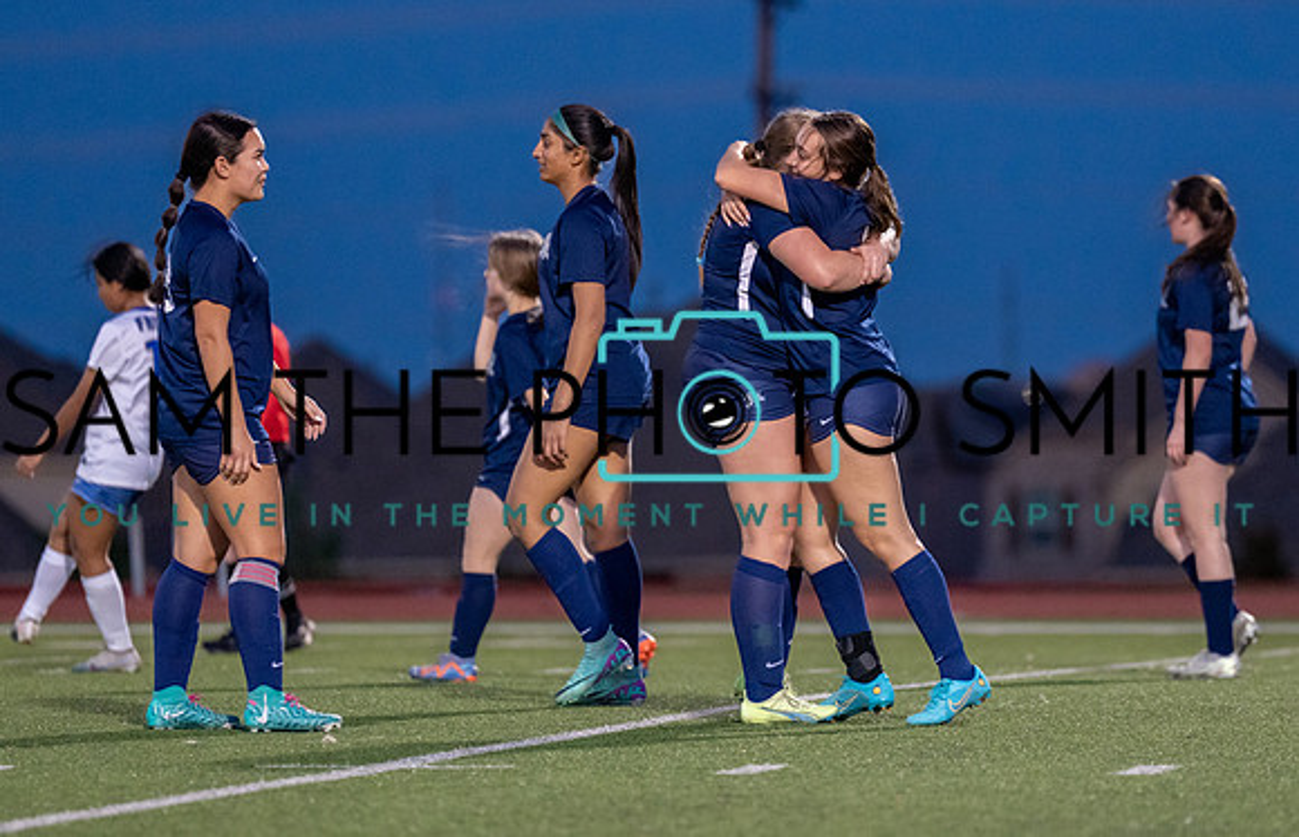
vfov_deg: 4.5
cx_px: 809
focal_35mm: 296
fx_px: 10564
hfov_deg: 7.0
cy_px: 444
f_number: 2.8
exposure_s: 1/1000
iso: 3200
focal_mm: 200
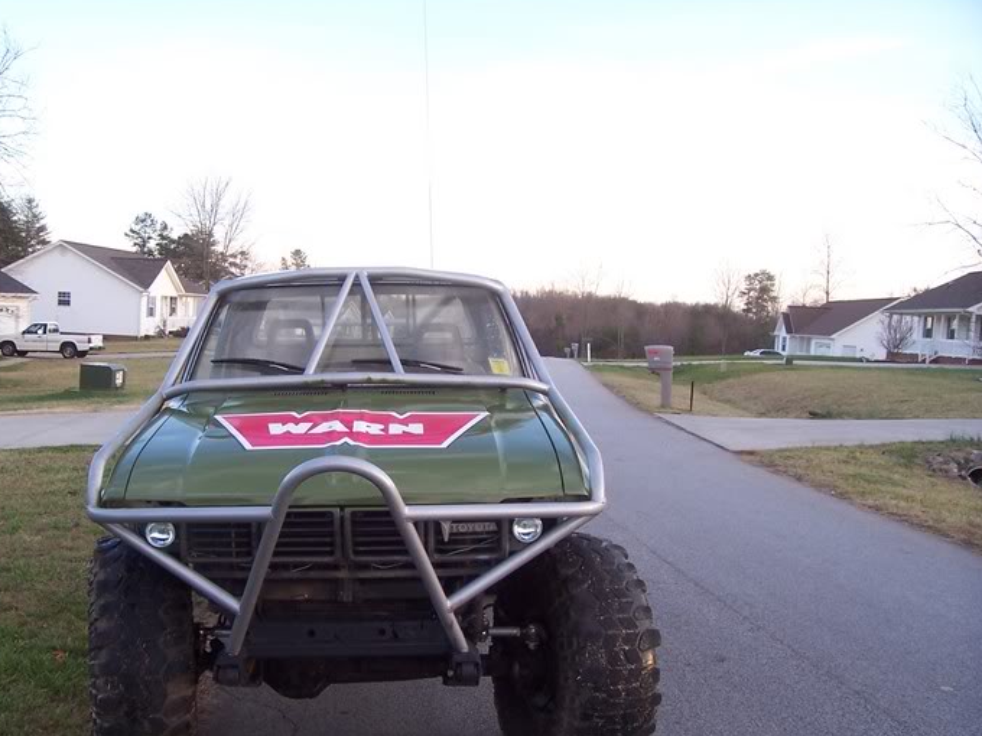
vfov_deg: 35.9
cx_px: 417
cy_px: 413
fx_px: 1135
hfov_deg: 46.6
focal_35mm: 40
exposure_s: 1/125
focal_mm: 5.6
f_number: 2.7
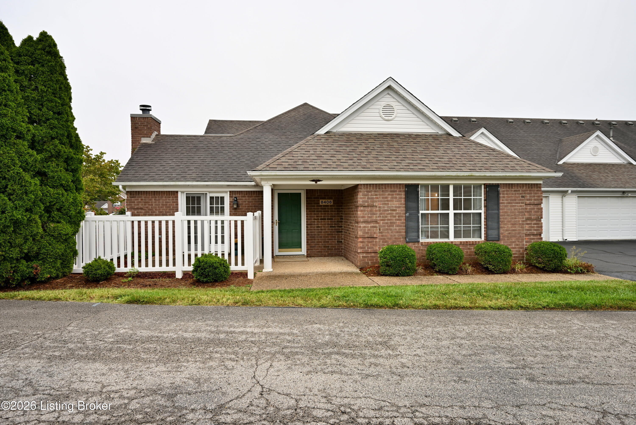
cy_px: 212
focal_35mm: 20
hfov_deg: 85.4
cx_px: 318
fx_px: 345
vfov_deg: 63.3
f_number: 5
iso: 320
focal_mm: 19.5
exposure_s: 1/100
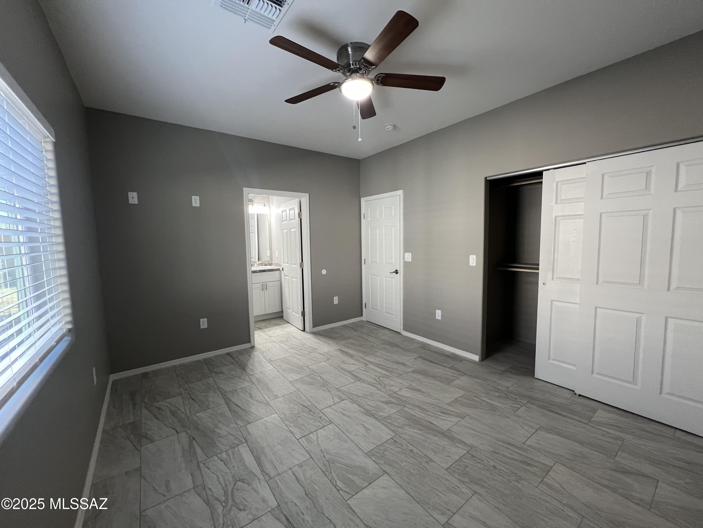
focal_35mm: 13
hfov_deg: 106.2
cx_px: 352
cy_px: 264
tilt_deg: -4.0
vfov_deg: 89.9
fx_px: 264
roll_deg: +1.4
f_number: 1.8
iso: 200
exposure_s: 1/60
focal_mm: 1.57
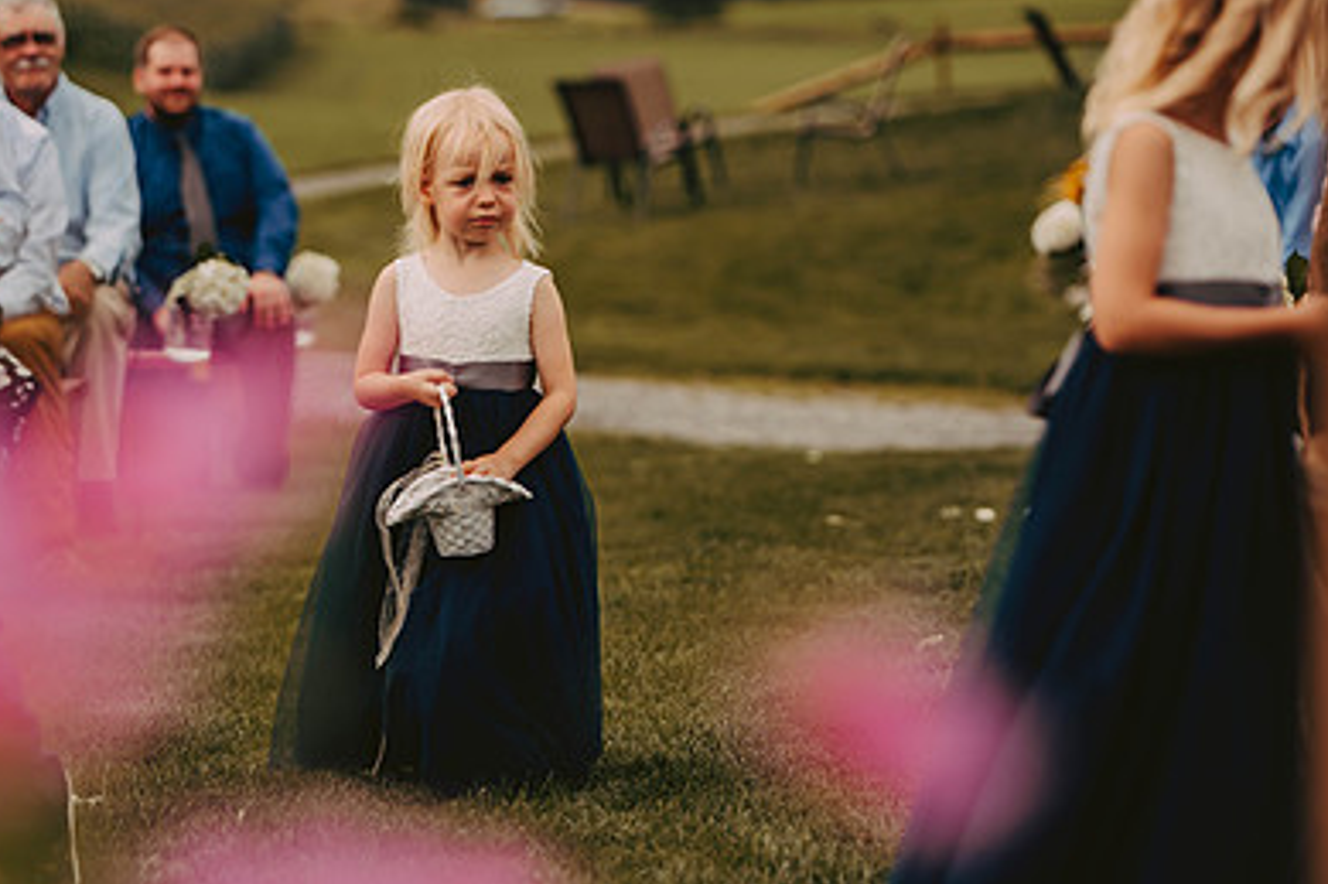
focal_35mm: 173
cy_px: 374
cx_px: 475
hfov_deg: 11.9
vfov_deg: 7.9
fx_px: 6379
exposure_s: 1/2000
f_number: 2.8
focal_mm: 116
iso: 200
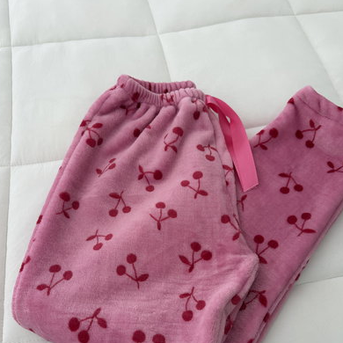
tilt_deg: -63.3
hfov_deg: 55.6
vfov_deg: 54.7
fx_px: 325
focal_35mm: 29
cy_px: 224
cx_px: 170
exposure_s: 1/121
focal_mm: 6.76
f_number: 1.78
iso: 160
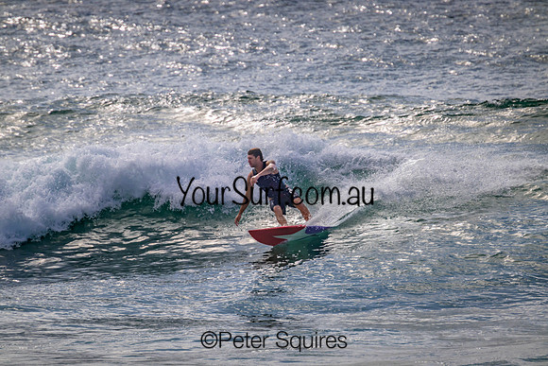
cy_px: 183
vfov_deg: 1.7
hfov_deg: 2.6
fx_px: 12180
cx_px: 274
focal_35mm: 800
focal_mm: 800
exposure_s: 1/2000
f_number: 11
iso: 640
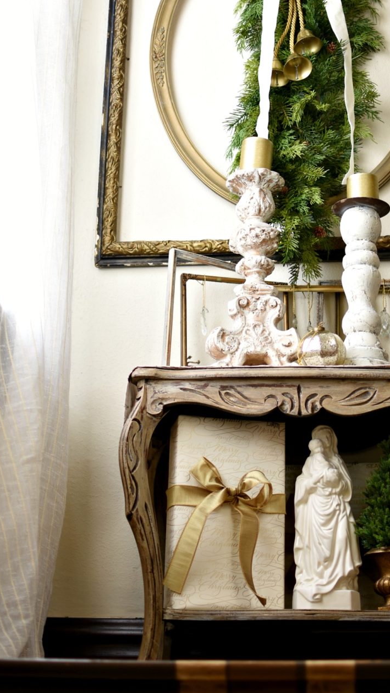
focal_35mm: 71
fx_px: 1300
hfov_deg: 17.0
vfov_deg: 29.8
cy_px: 292
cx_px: 283
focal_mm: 35
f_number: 1.8
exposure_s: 1/100
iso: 100
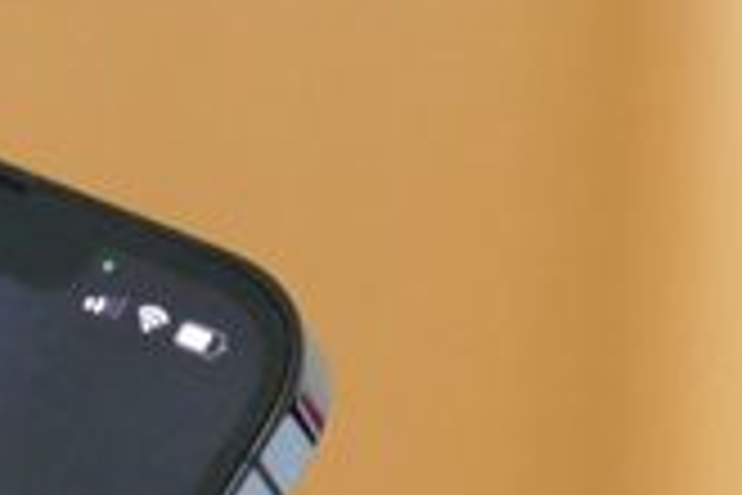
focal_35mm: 673
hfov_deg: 3.1
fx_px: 13870
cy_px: 1040
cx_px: -580
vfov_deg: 2.0
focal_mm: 56.08
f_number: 4
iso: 1600
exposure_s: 1/30
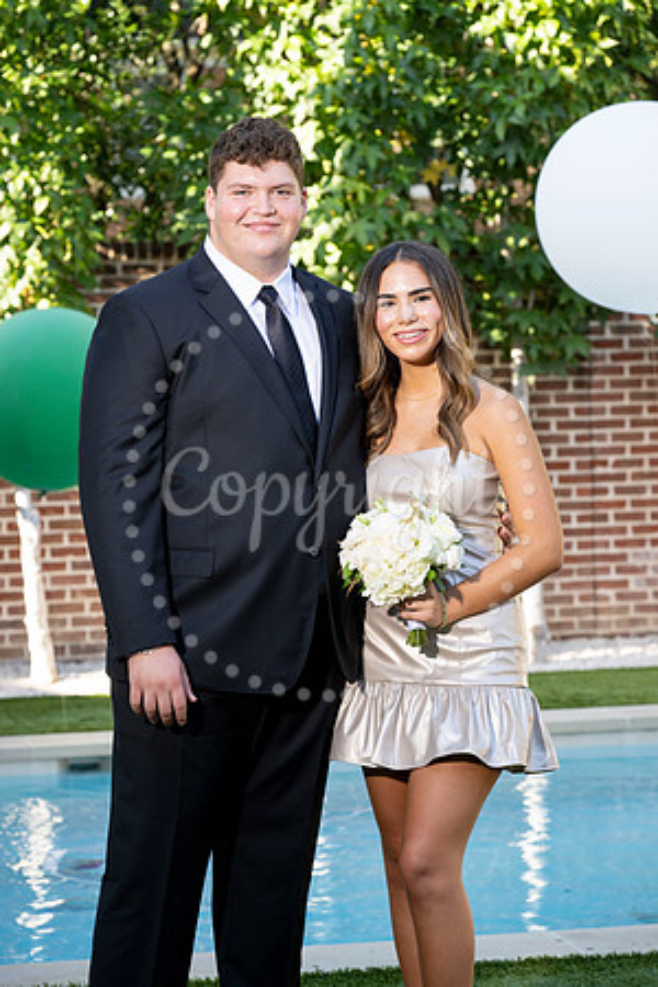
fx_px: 2687
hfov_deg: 14.0
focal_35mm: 98
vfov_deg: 20.8
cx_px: 329
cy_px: 494
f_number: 5.6
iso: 400
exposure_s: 1/200
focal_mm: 98
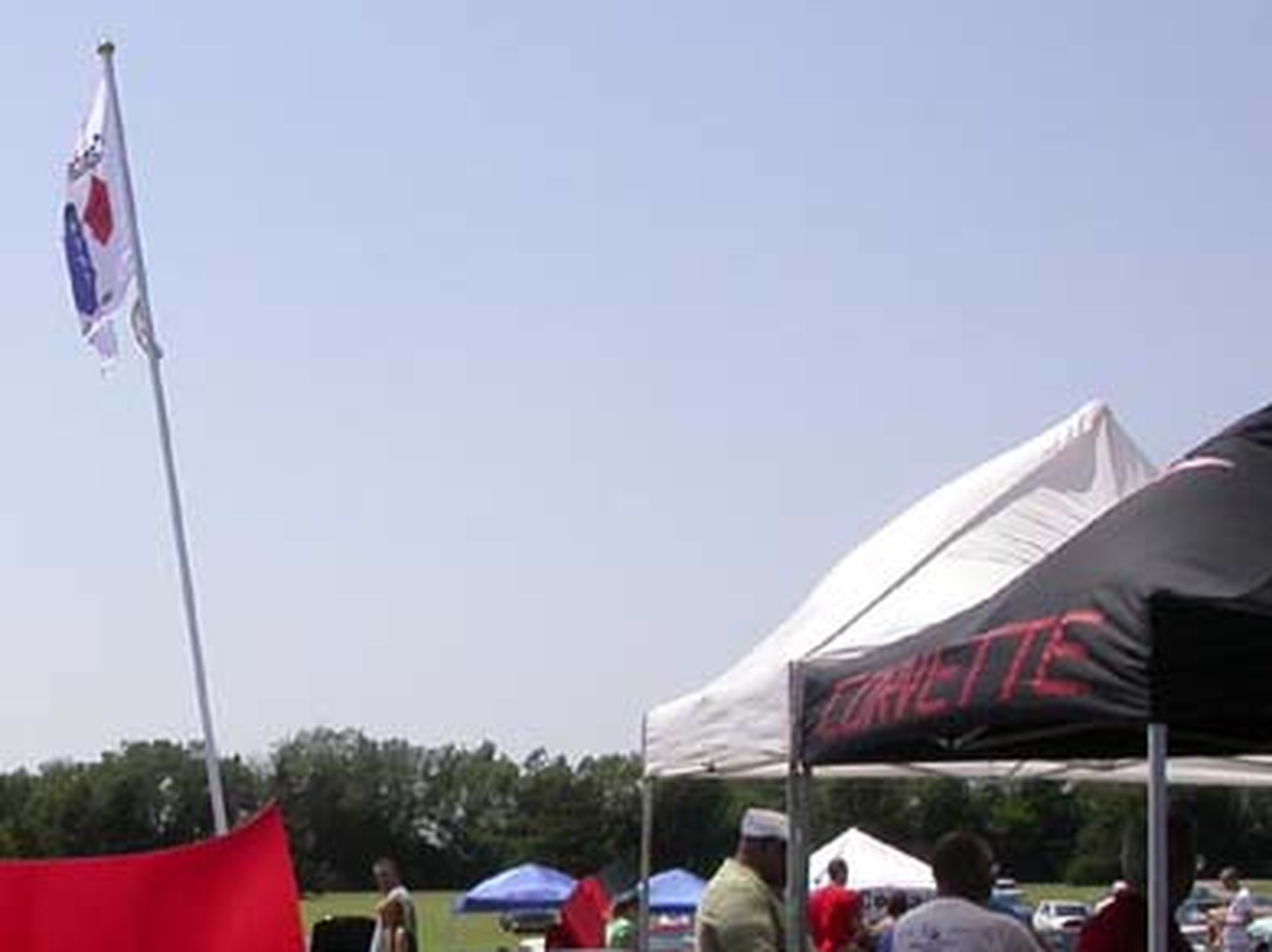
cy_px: 763
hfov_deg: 24.3
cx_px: 101
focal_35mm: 78
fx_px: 2864
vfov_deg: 18.7
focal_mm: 7.85
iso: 100
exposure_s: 1/429
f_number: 7.5
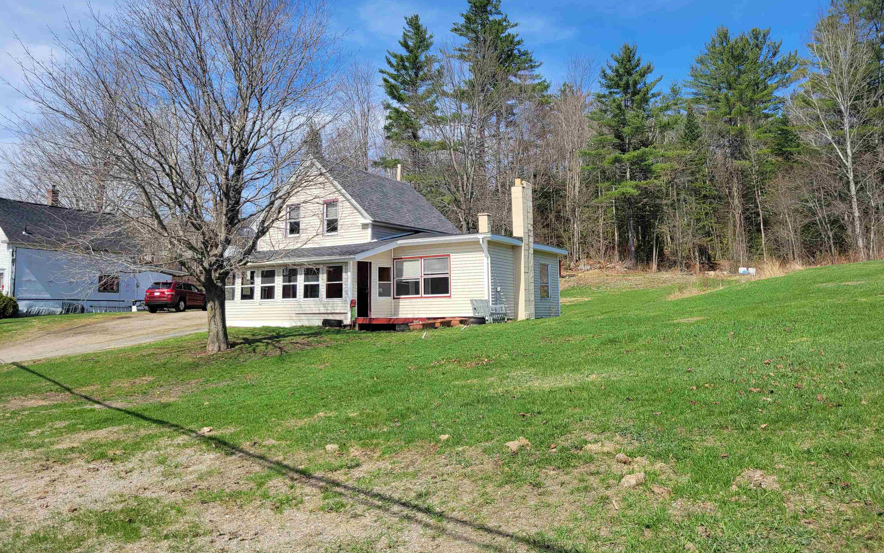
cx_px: 441
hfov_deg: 66.5
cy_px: 245
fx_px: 675
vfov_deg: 44.5
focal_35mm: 28
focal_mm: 5.4
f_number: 1.8
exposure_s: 1/2043
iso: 40
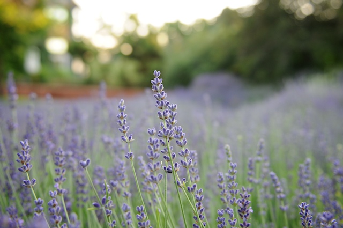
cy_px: 114
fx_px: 343
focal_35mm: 36
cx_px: 172
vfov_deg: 36.8
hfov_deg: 53.2
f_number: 2.8
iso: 450
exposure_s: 1/250
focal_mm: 24
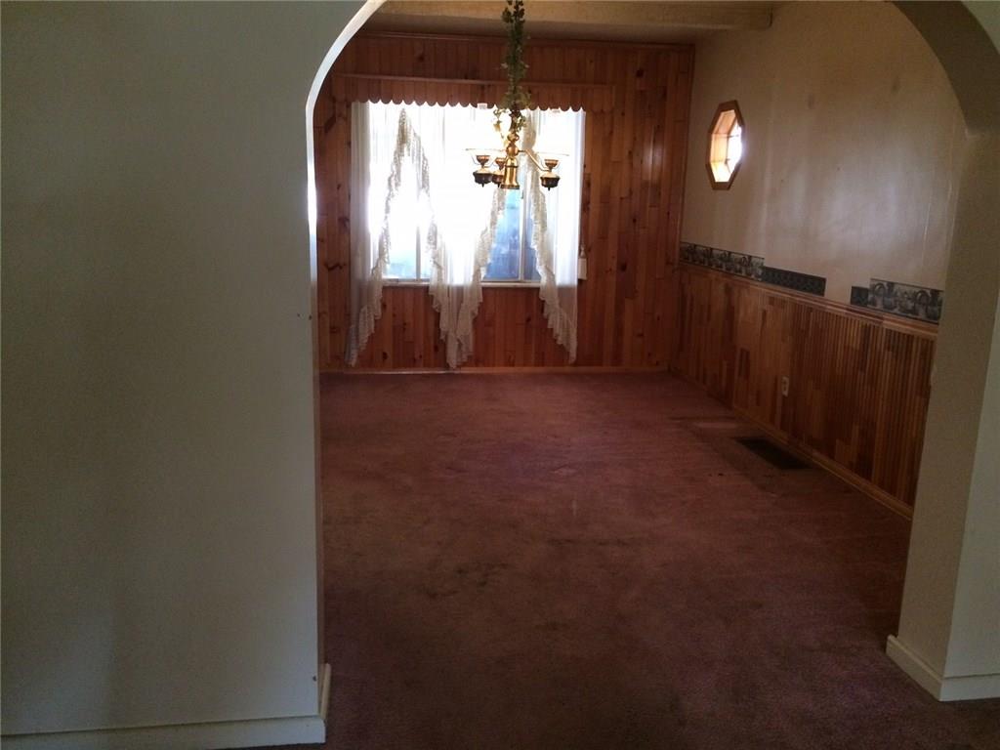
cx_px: 500
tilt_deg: -12.8
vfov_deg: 48.2
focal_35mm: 29
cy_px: 375
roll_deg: -1.2
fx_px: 838
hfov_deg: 61.7
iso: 320
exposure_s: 1/30
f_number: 2.2
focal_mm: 4.15
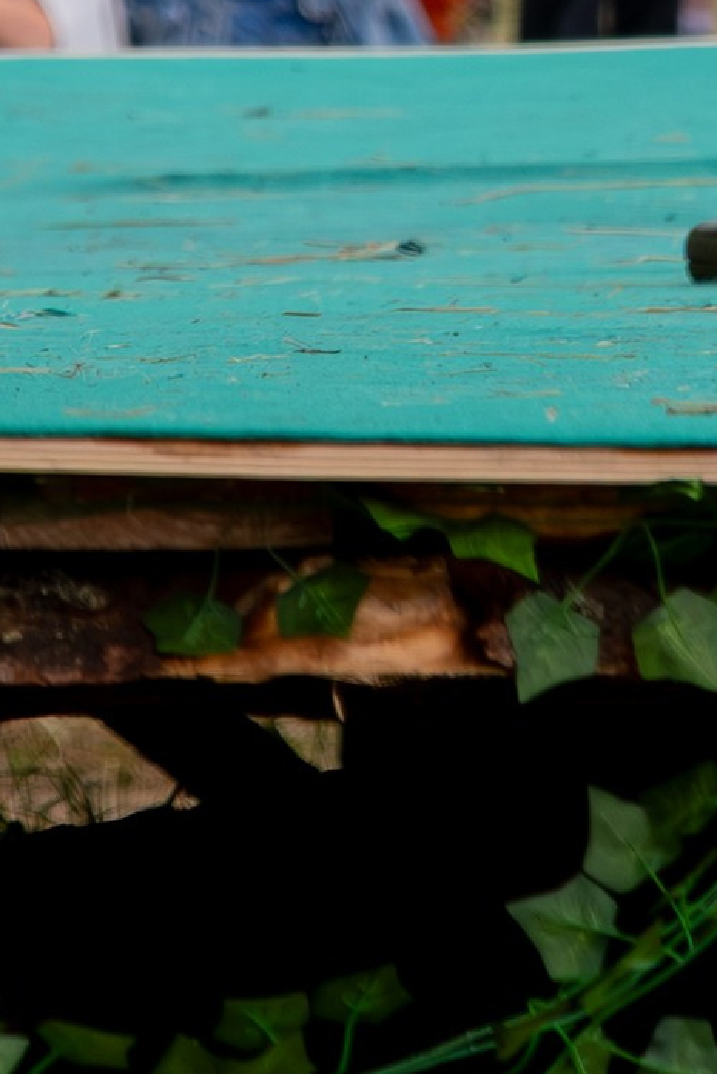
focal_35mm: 391
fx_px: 11674
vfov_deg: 5.1
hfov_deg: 3.5
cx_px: -873
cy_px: -1863
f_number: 3.6
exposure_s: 1/800
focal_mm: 47
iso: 800
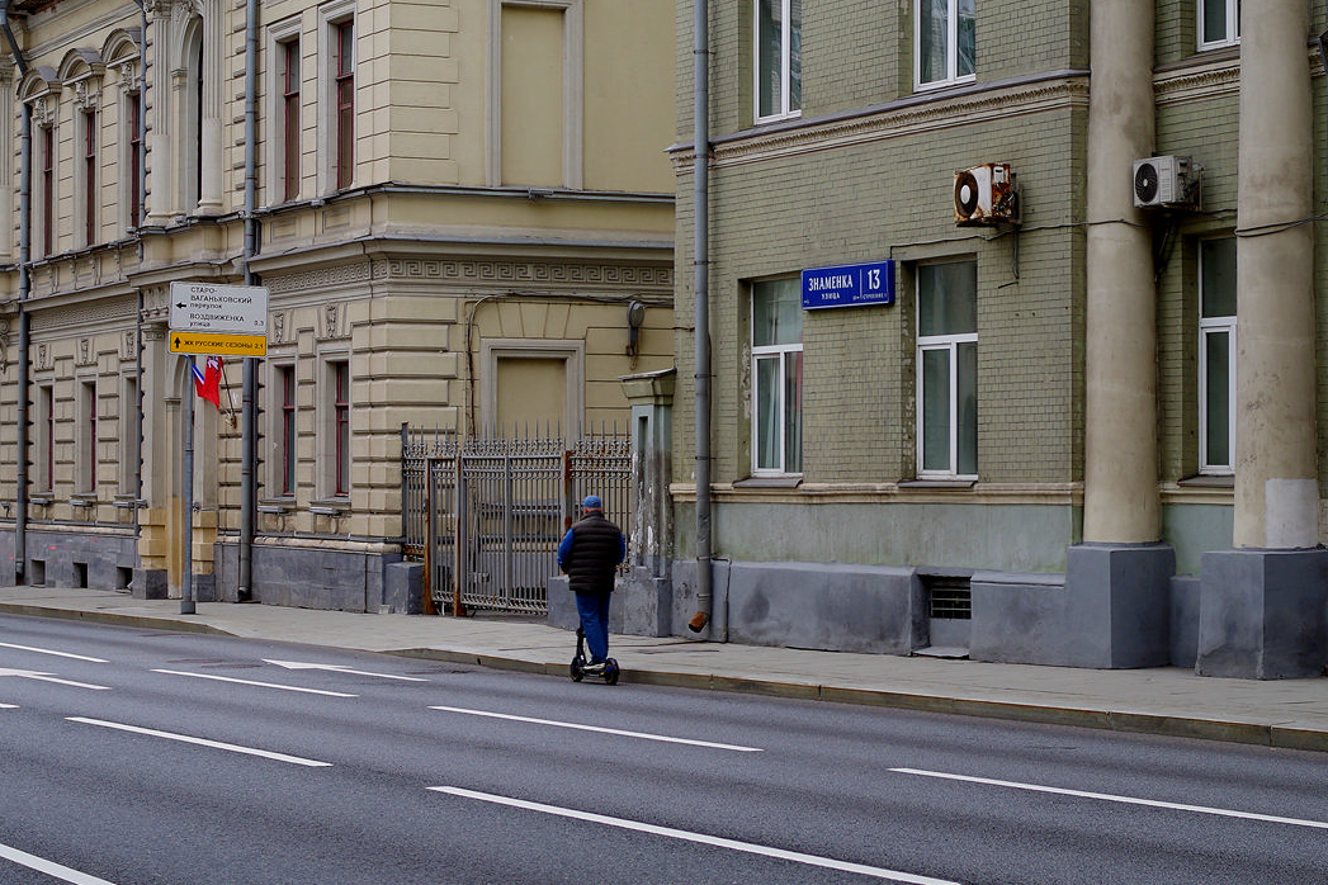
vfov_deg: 15.9
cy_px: 436
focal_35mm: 86
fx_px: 3172
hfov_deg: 23.6
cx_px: 778
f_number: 5.6
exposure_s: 1/160
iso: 100
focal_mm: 40
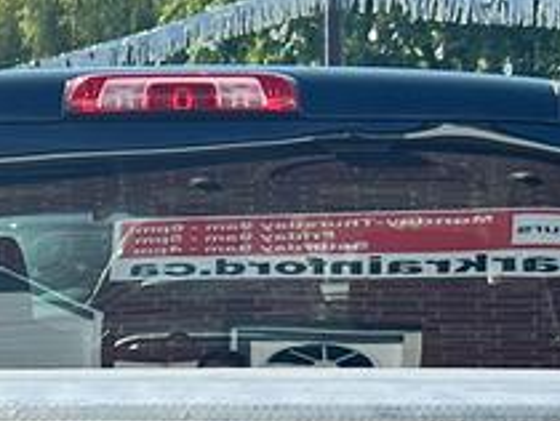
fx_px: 2365
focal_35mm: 146
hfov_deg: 13.5
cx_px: 165
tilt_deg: -11.7
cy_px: 802
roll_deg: +0.4
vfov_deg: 9.6
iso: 80
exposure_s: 1/1988
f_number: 1.78
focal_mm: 6.86
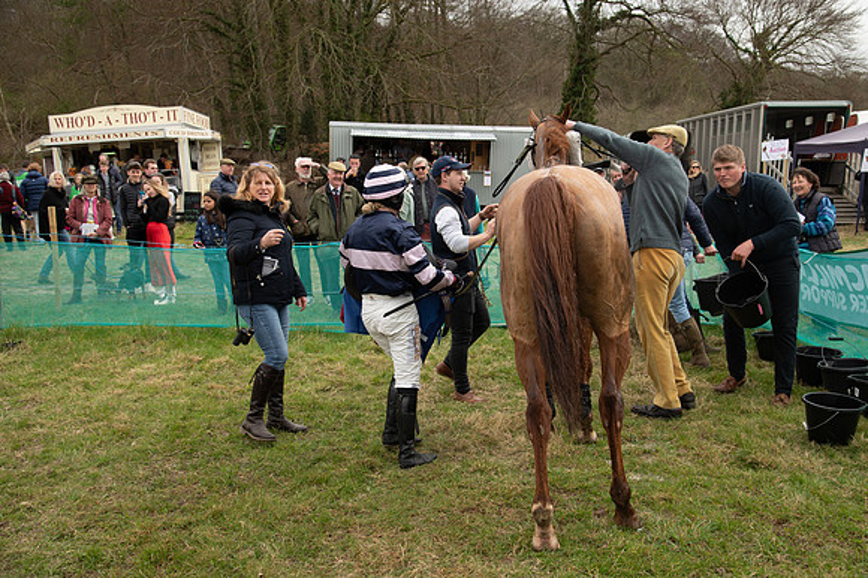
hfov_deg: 54.5
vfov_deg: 37.8
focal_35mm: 35
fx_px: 843
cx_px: 434
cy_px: 289
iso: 200
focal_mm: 35
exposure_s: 1/250
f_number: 5
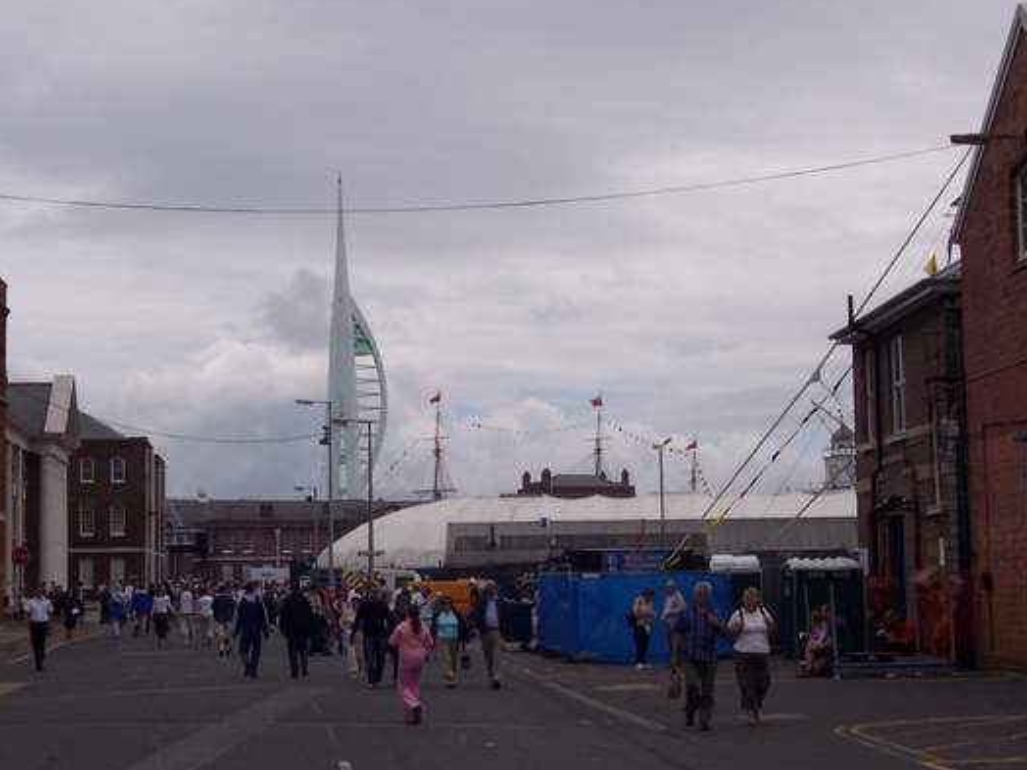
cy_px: 337
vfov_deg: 19.1
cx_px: 435
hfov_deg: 25.3
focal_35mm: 77
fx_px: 2284
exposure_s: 1/1000
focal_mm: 13.3
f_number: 5.6
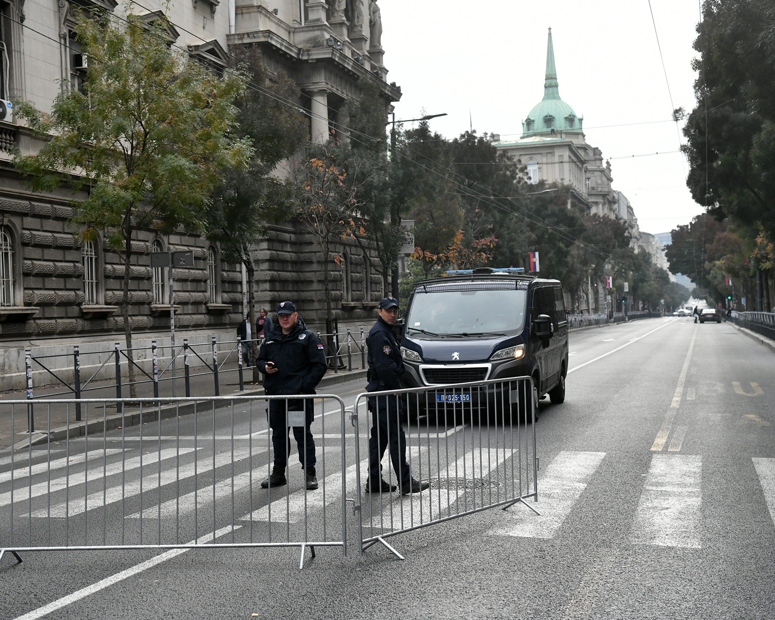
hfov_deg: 36.0
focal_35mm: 52
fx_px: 1193
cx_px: 346
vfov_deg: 29.1
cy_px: 310
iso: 2500
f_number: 4
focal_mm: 46
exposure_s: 1/8000
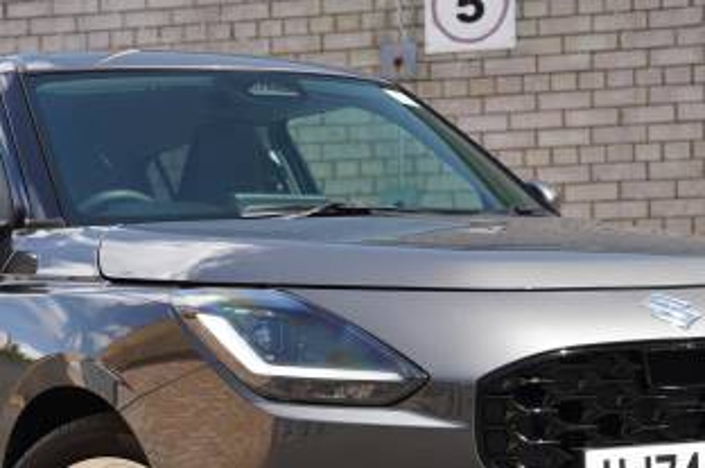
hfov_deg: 17.6
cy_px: 337
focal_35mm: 116
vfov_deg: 11.7
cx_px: 253
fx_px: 2277
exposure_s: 1/160
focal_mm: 56.7
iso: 100
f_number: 4
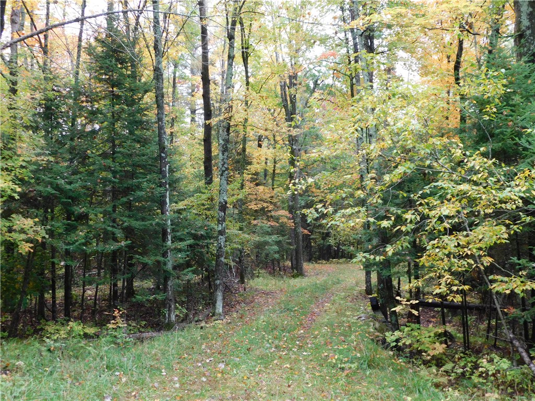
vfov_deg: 36.0
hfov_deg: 46.8
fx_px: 618
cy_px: 200
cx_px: 268
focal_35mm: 40
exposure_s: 1/30
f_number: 3.6
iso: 220
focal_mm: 7.1
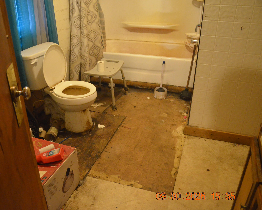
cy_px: 106
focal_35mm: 31
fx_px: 240
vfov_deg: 47.1
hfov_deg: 56.7
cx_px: 105
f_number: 3.5
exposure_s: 1/15
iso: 3200
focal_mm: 18
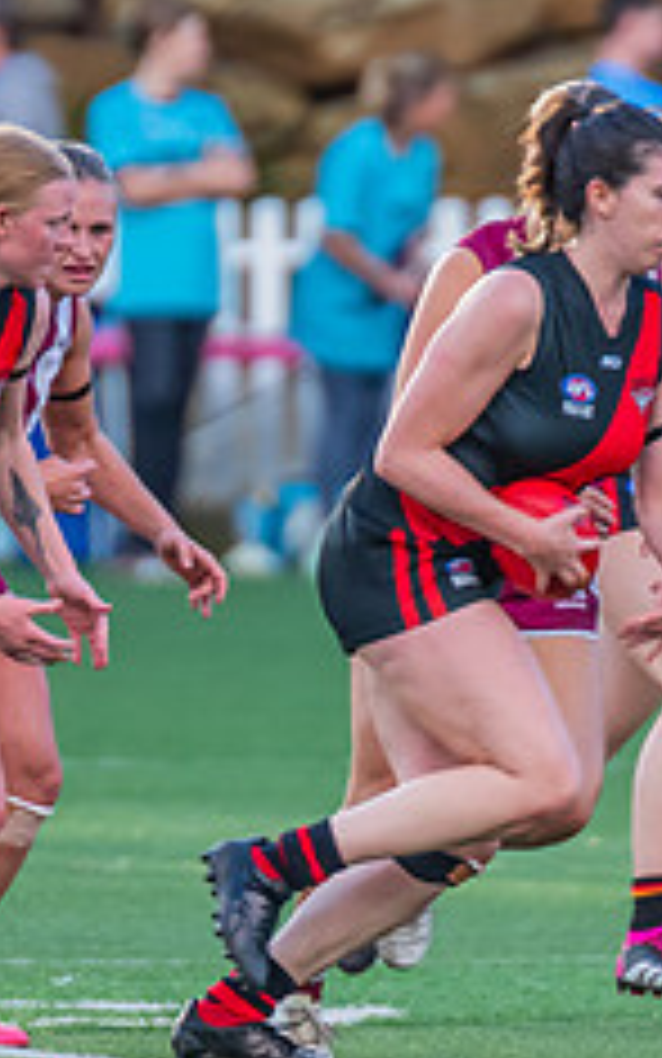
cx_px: 312
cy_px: 739
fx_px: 46533
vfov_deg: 1.3
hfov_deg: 0.8
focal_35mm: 1613
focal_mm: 420
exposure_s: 1/800
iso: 800
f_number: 4
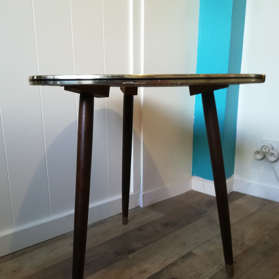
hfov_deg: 52.5
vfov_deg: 52.2
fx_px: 283
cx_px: 140
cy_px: 168
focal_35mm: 31
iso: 250
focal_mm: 3.83
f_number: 2.2
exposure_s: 1/33.3
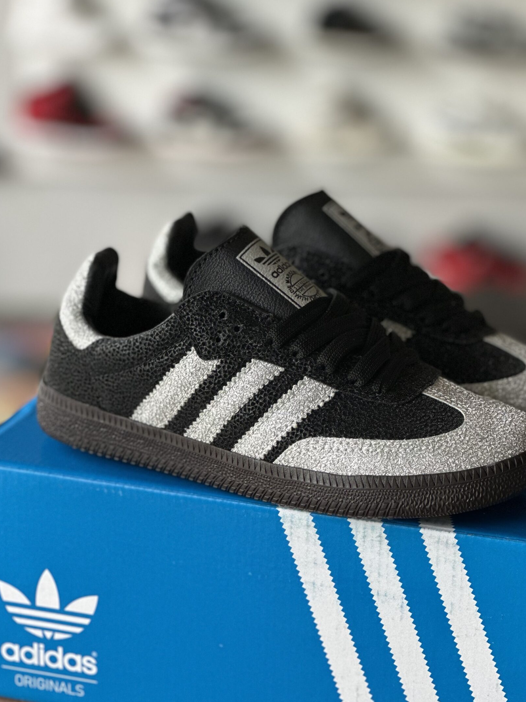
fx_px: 1864
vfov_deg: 21.3
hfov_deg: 16.1
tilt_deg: -19.0
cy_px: 405
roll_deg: -1.9
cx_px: 296
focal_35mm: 92
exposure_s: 1/121
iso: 125
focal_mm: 9
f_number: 2.8
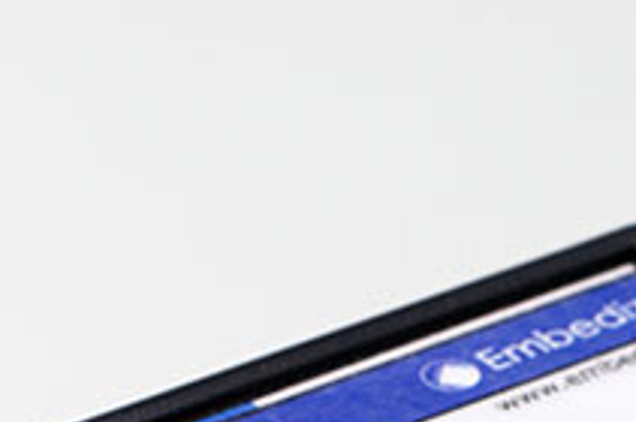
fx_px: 5027
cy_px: 755
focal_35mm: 285
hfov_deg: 7.2
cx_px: 555
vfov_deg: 4.8
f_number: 9
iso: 100
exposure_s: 1/5
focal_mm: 50
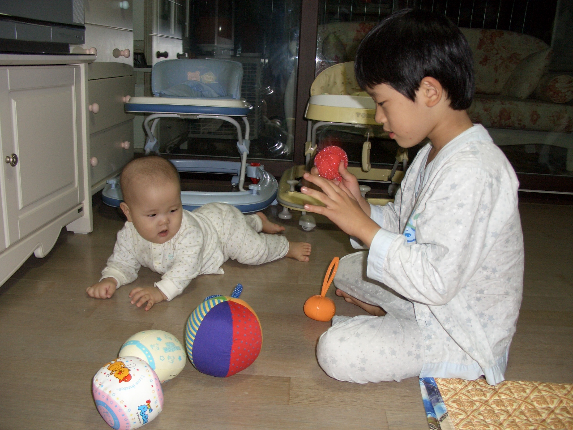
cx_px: 286
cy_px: 215
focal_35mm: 33
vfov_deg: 42.9
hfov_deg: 55.4
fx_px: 546
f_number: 2.8
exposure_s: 1/60
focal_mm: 7.1
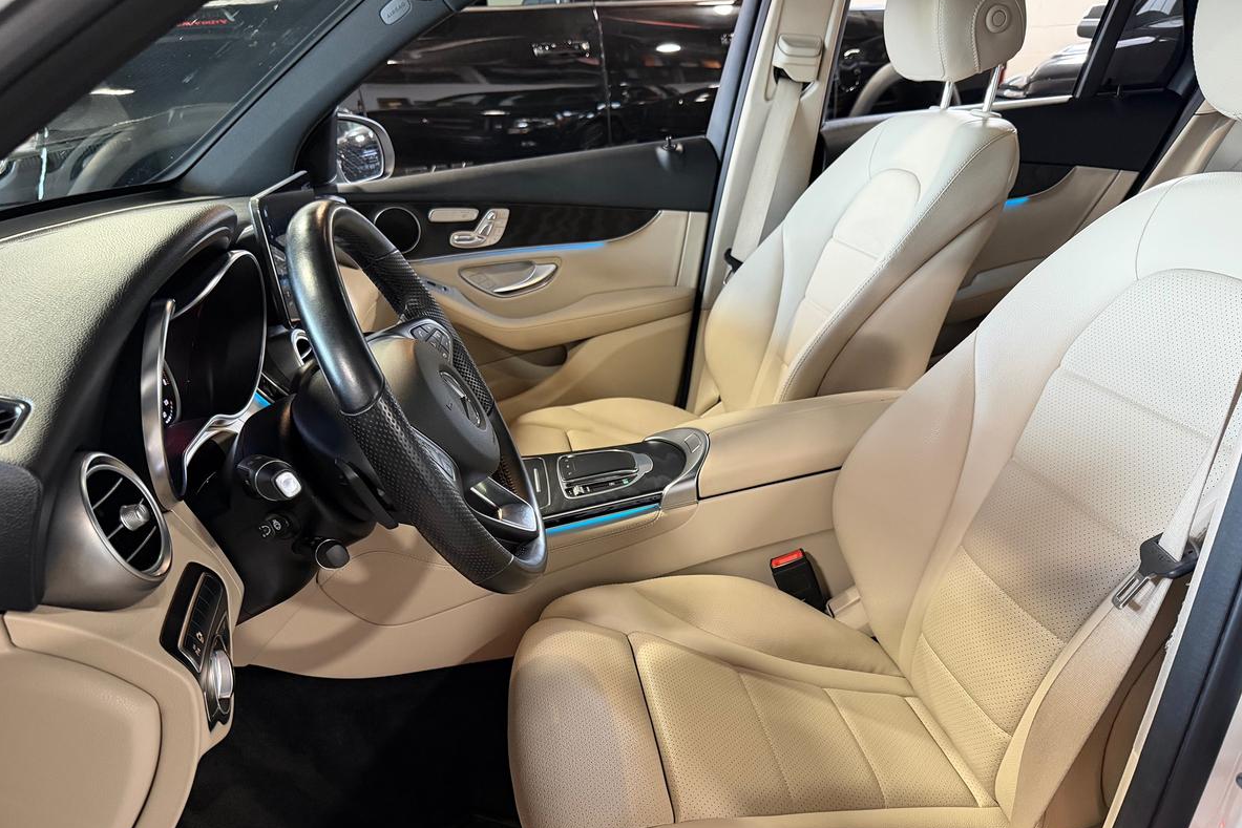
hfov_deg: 67.3
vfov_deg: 47.7
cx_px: 654
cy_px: 487
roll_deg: +2.7
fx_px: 932
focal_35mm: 27
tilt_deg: -24.6
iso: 500
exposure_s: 1/50
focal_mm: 6.76
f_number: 1.78
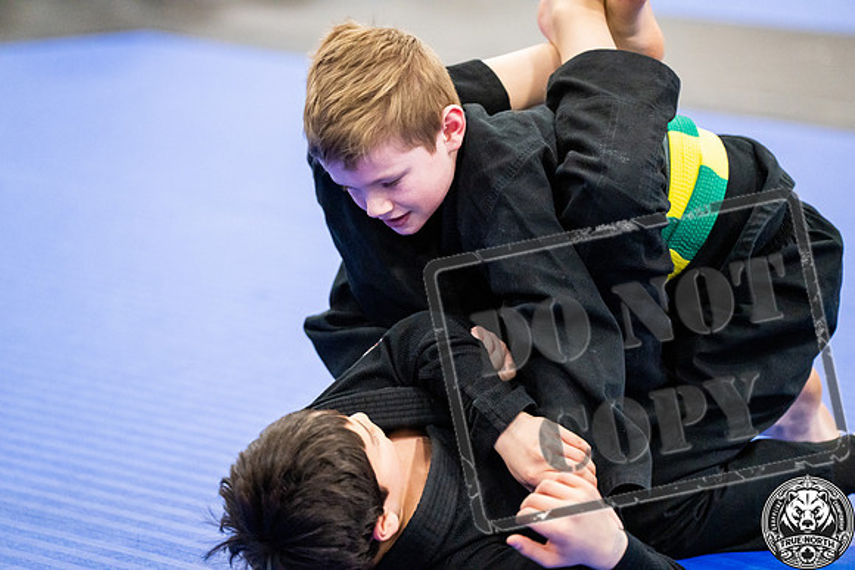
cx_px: 428
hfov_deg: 11.3
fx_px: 4323
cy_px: 285
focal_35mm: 182
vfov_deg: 7.5
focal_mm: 182
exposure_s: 1/500
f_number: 2.8
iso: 6400
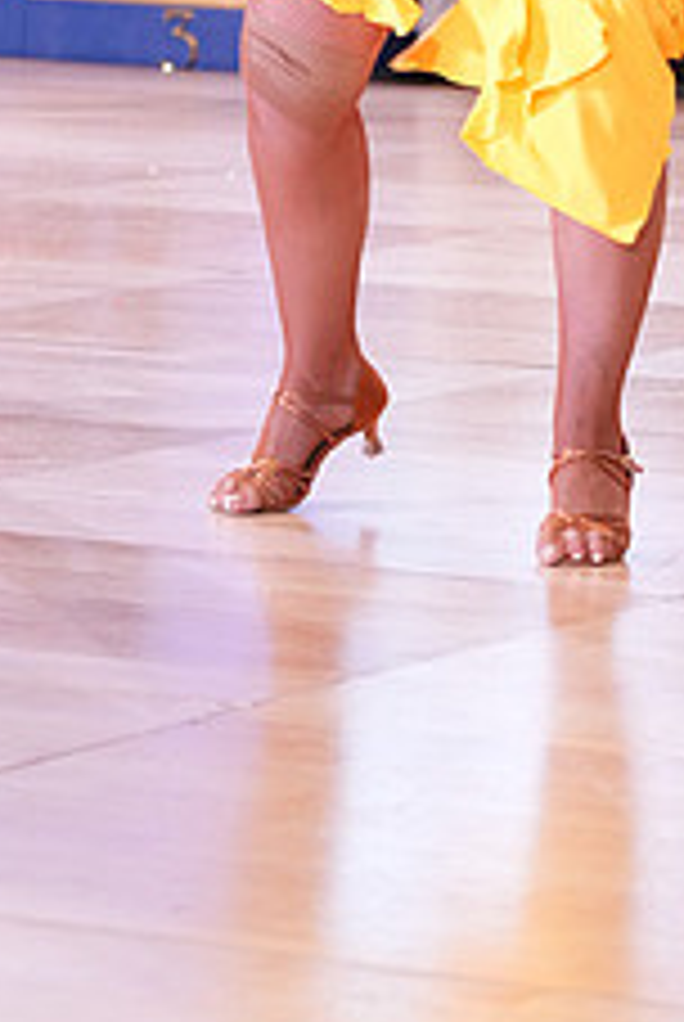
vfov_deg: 9.3
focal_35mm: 217
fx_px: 6165
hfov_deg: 6.3
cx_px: 151
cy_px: -234
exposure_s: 1/200
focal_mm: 85
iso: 2500
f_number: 4.5
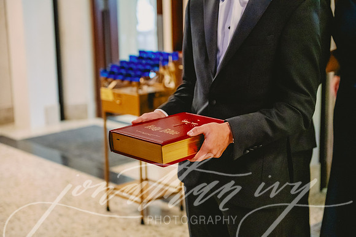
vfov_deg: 22.6
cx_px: 178
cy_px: 118
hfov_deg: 33.4
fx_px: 593
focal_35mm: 60
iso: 3200
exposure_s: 1/160
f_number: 3.5
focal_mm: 60
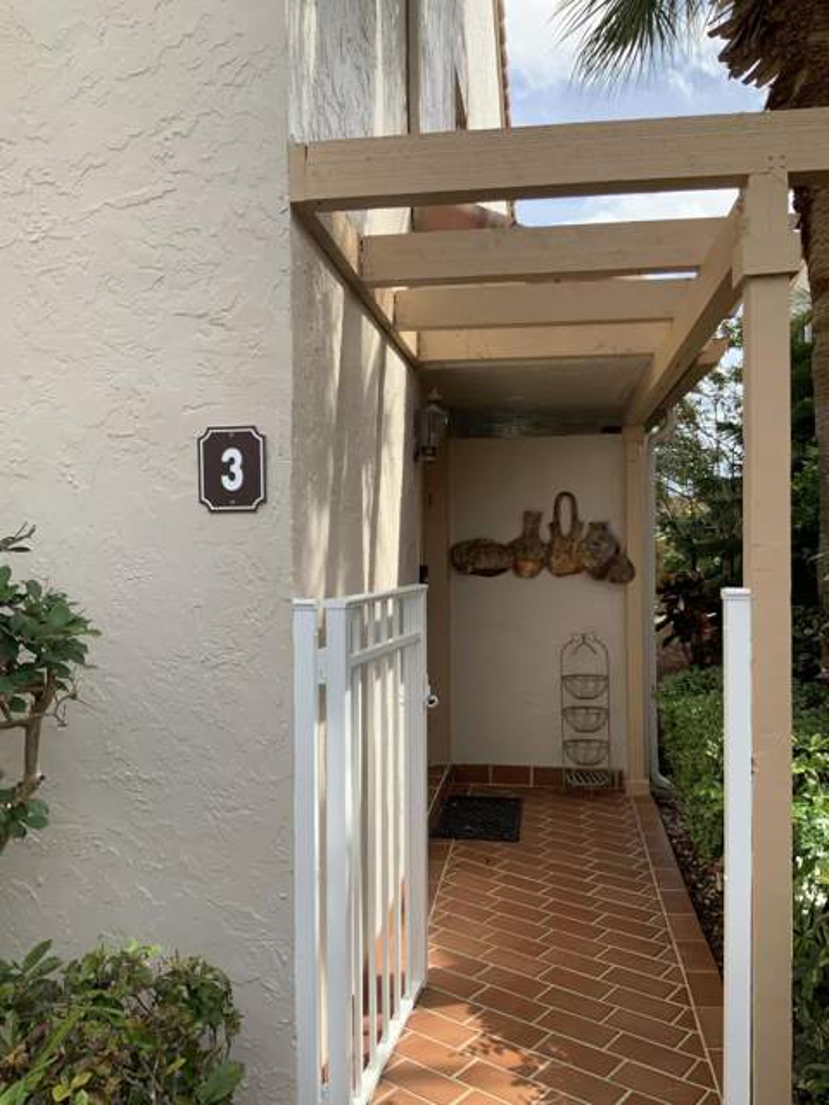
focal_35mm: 29
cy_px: 552
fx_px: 926
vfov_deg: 61.7
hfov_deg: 48.2
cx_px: 414
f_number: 1.8
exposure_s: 1/1098
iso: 16
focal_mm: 3
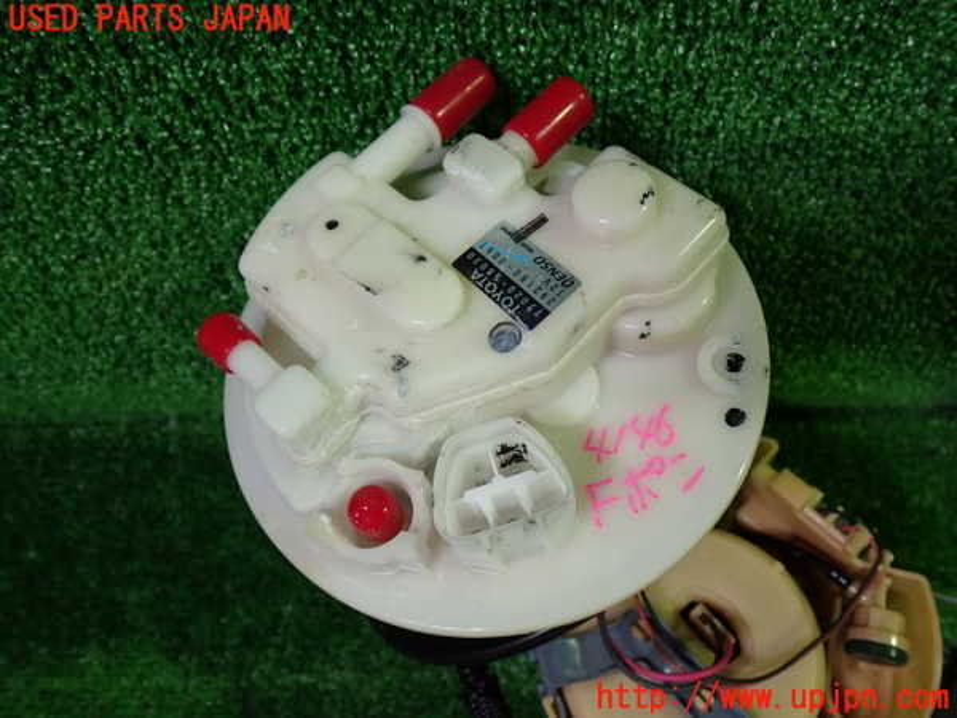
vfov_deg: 44.2
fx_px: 885
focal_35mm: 32
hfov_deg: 56.8
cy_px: 359
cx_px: 478
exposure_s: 1/40
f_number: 2.4
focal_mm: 5.79
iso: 200
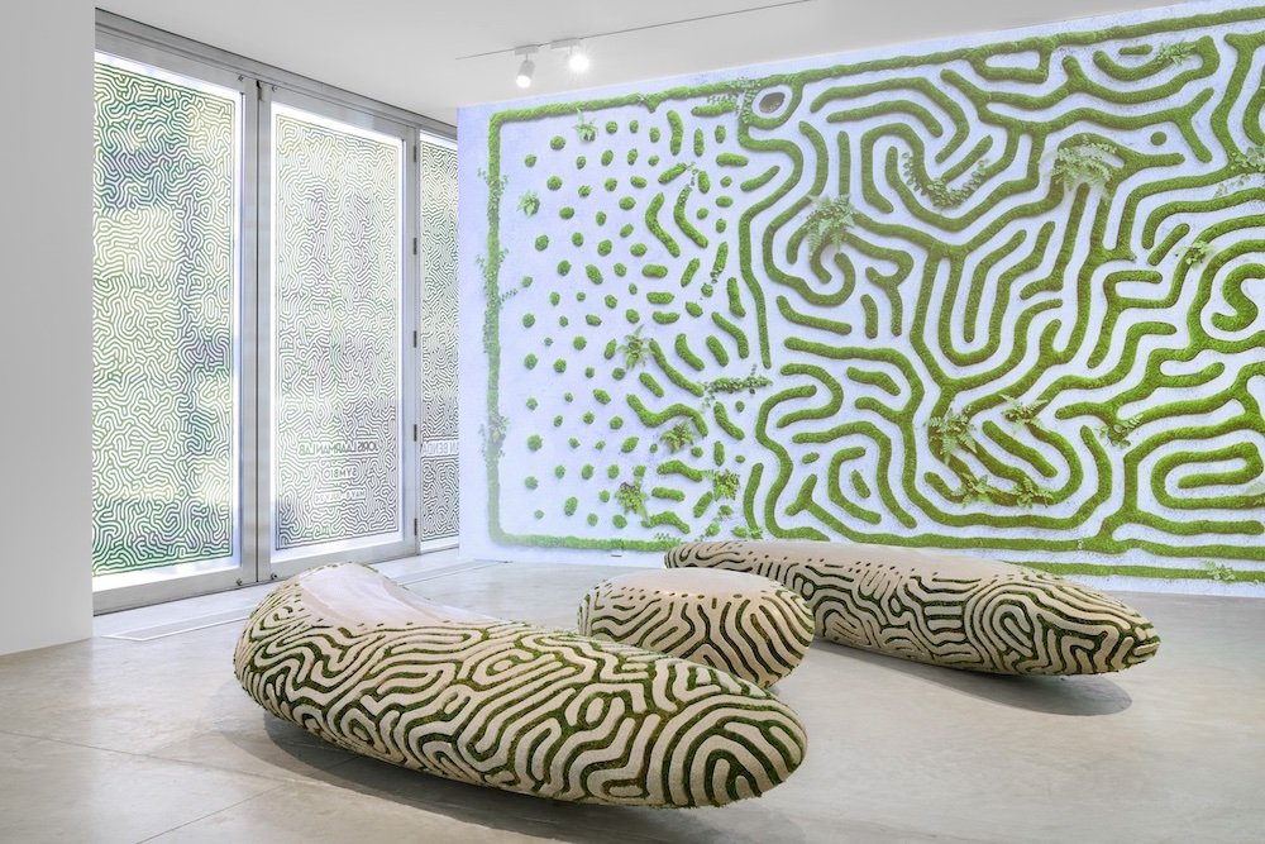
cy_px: 422
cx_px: 632
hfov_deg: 54.4
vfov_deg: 37.9
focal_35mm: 35
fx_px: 1230
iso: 100
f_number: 11
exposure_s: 1/2
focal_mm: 35
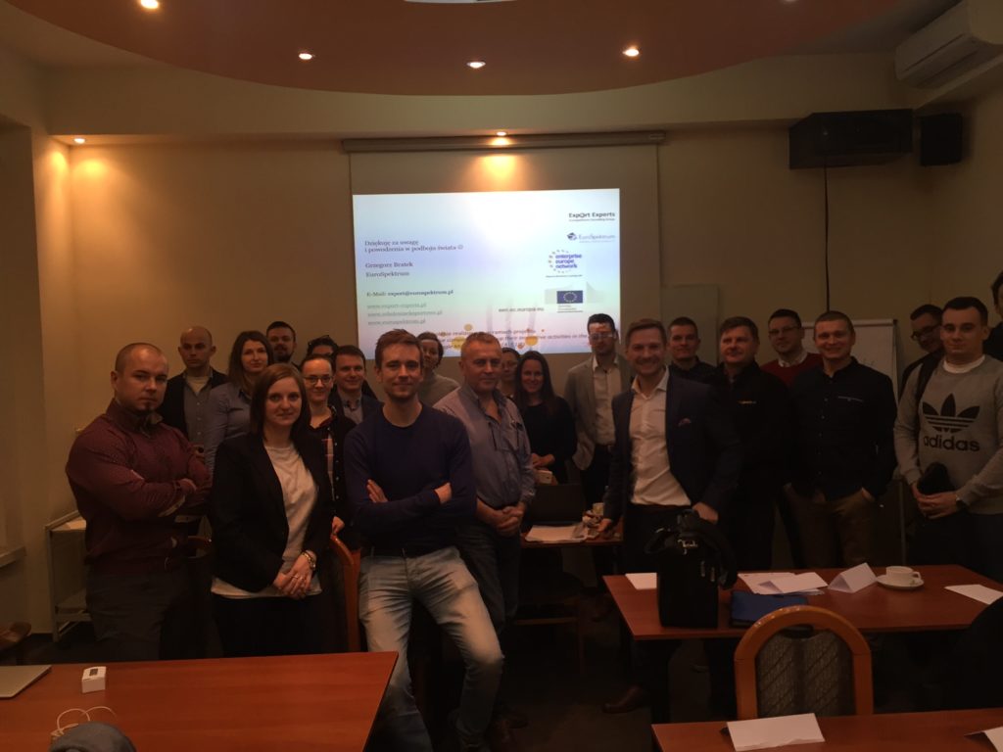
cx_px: 502
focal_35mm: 29
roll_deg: +1.4
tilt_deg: -2.3
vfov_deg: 48.2
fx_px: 840
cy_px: 376
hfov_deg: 61.7
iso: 40
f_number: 2.2
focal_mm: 4.15
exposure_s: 1/33
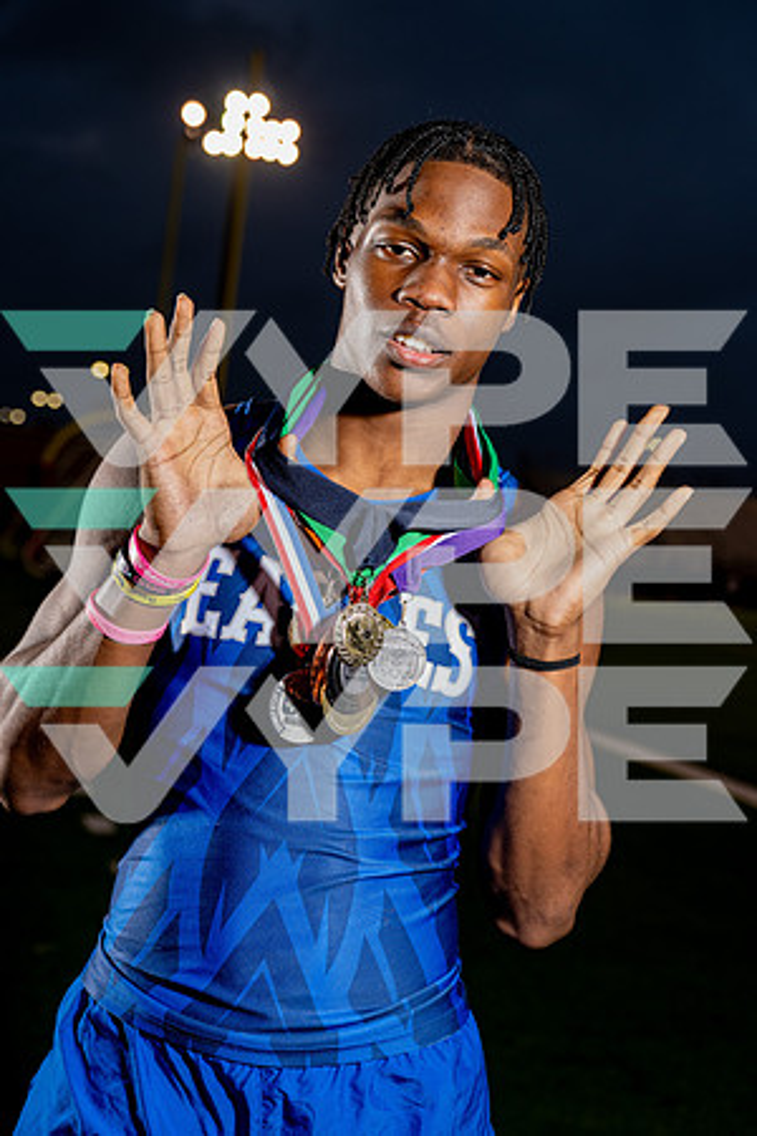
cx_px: 378
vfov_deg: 37.5
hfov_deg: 25.5
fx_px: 1672
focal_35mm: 53
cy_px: 568
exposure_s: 1/200
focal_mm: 53
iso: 500
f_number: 4
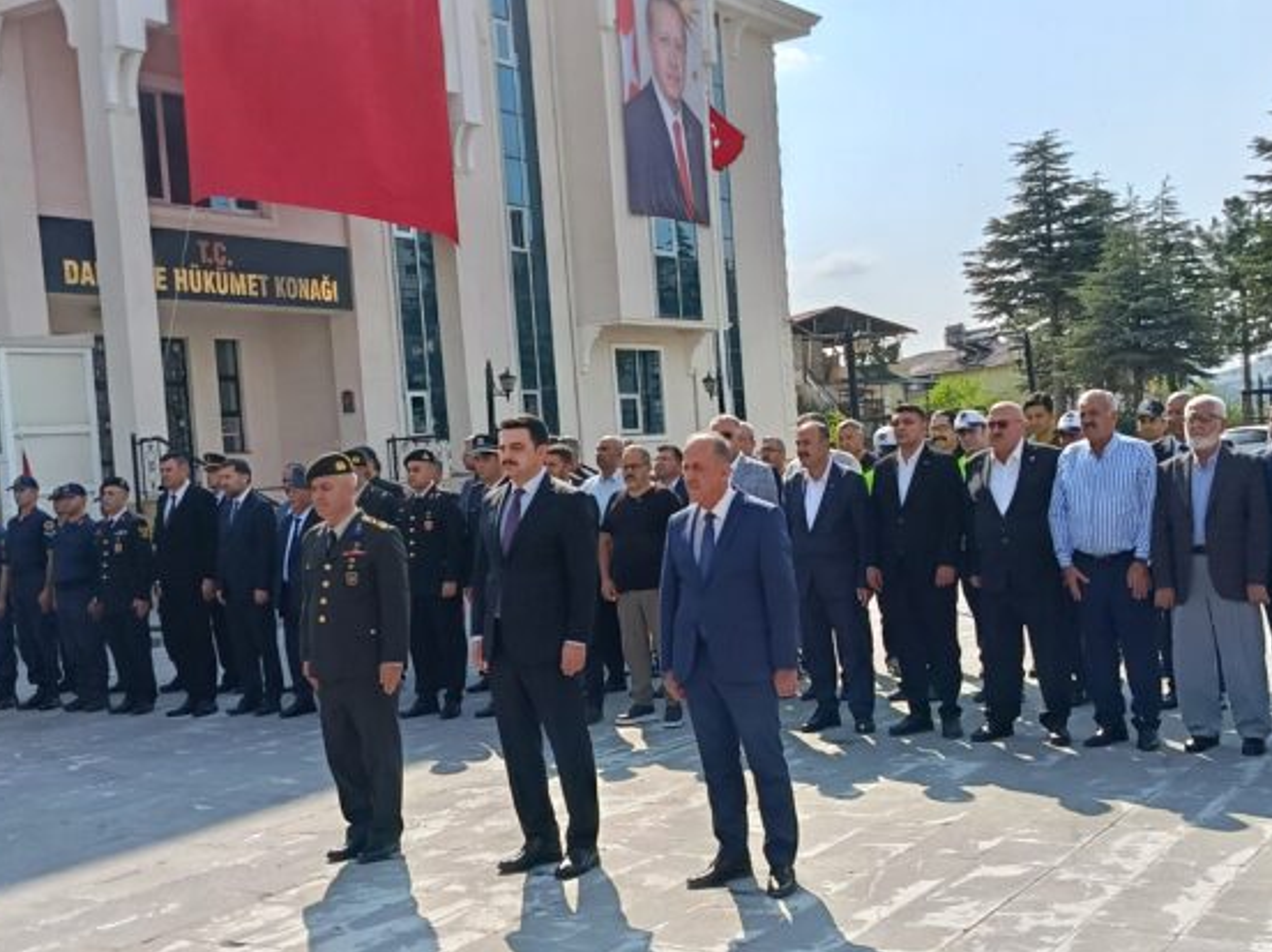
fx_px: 1652
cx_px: 612
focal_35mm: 45
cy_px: 508
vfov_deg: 32.1
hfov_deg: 42.1
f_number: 1.7
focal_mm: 5.24
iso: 51
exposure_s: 1/449
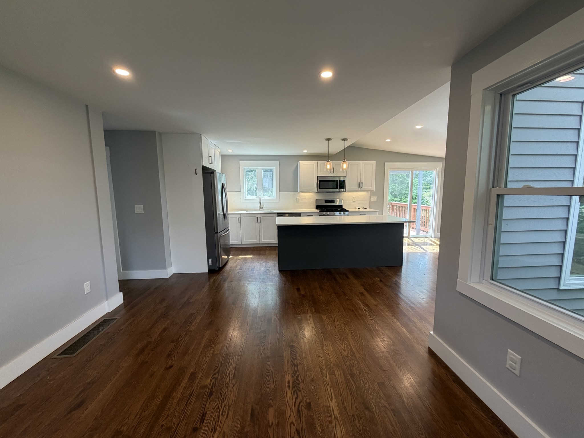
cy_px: 219
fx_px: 236
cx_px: 292
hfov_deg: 102.1
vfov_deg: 85.7
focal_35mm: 14
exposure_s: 1/120
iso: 200
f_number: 2.2
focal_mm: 2.22
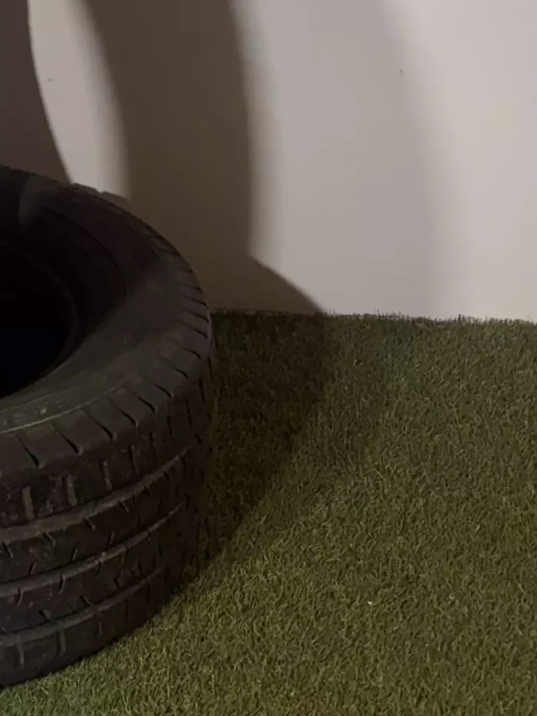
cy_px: -221
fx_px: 1448
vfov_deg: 24.2
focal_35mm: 70
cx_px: -127
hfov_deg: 19.6
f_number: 1.6
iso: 64
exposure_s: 1/100
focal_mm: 5.96
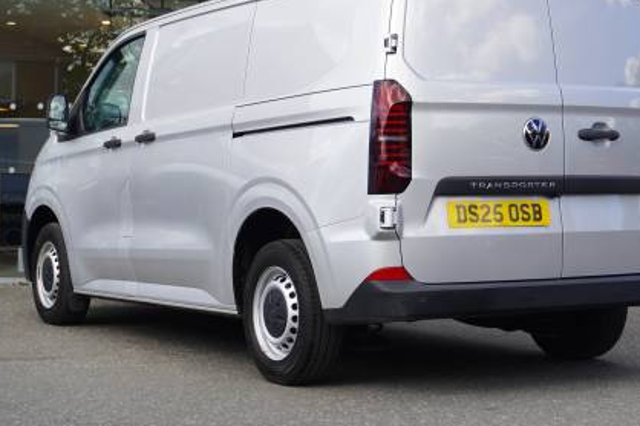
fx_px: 1346
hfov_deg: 26.7
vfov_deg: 17.9
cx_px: 355
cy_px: 126
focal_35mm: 76
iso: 100
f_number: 6.3
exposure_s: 1/80
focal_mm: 33
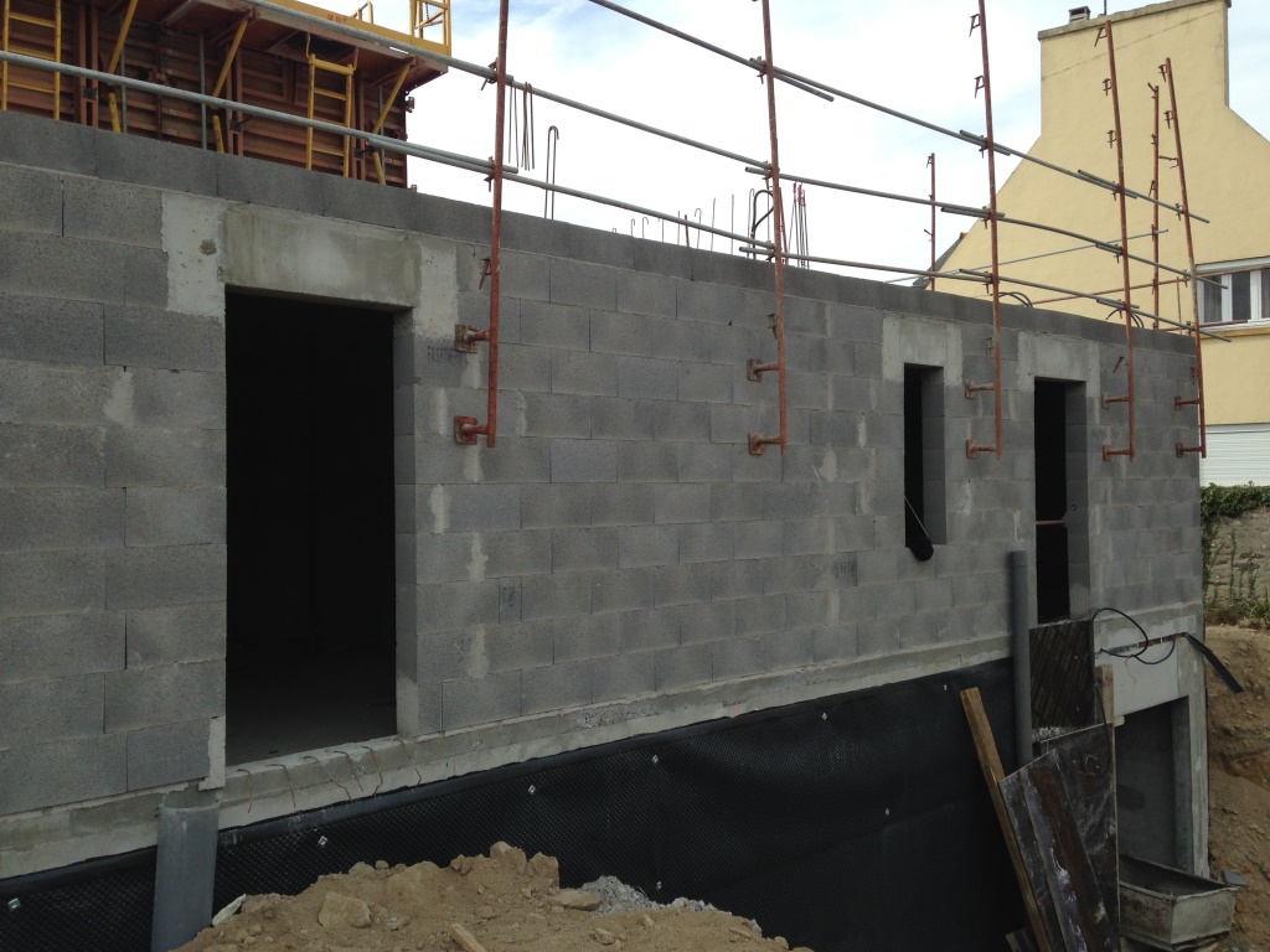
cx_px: 635
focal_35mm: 33
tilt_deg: -1.1
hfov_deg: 55.4
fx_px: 1211
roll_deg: +3.0
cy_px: 476
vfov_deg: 42.9
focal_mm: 4.12
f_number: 2.4
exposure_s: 1/861
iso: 50
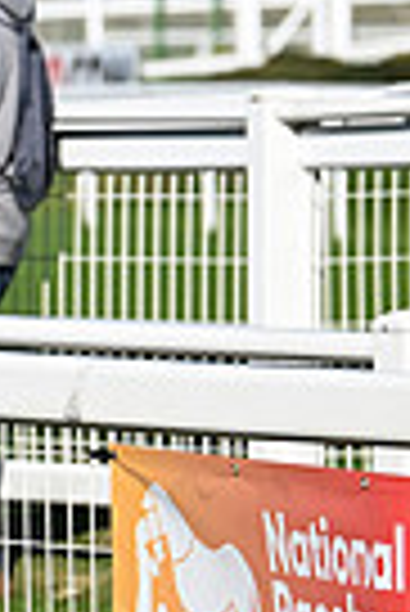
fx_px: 10871
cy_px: 362
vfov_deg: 3.2
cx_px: -892
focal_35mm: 638
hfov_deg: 2.1
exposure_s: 1/3200
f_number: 5
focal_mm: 150
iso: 400
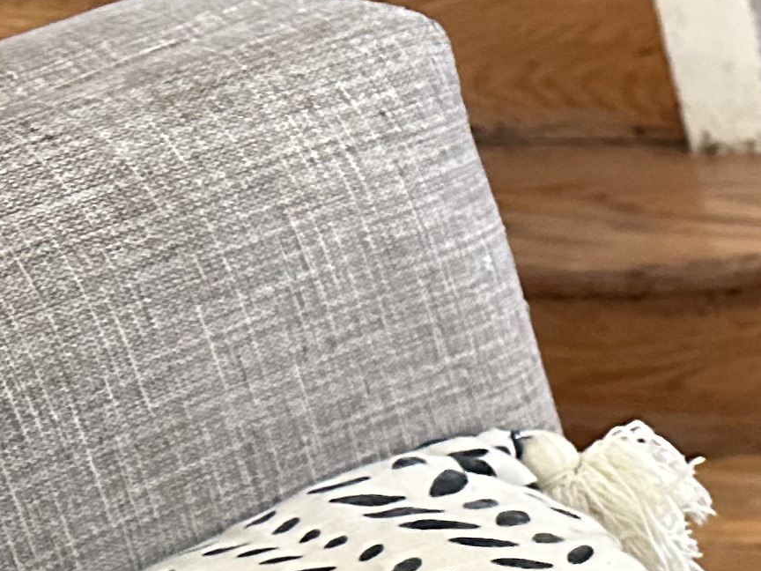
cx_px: 1318
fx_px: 2462
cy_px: 538
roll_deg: +6.2
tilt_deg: -30.3
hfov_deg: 15.4
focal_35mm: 112
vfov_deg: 13.1
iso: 1250
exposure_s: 1/30
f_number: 1.78
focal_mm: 6.86
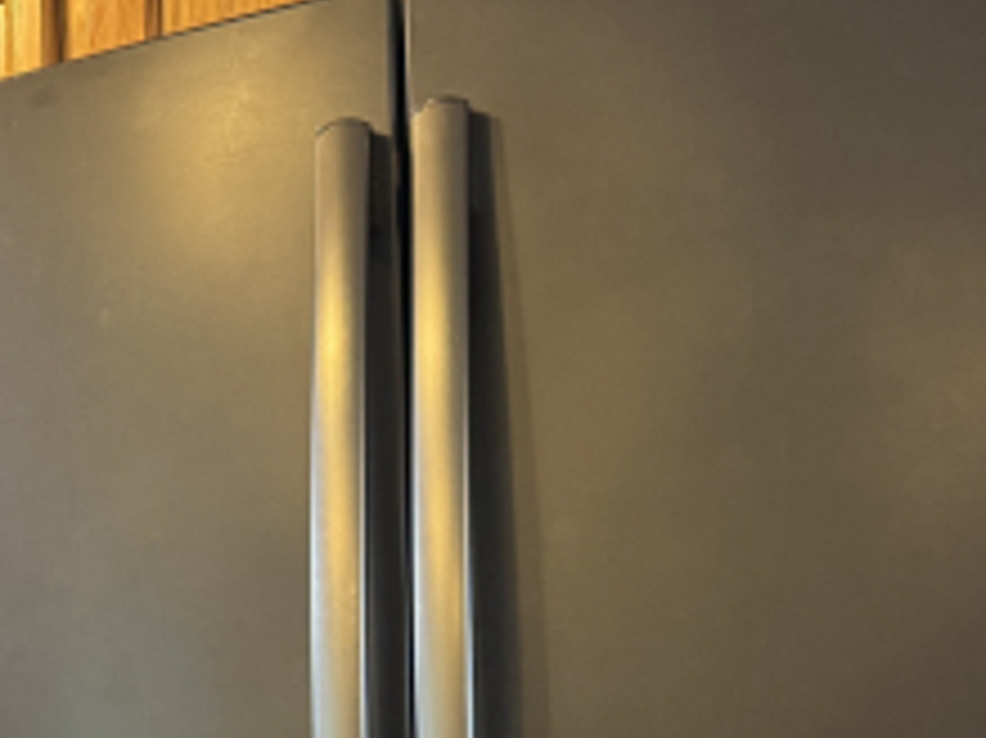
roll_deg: +2.2
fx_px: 2078
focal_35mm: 73
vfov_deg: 19.3
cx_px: -272
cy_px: 810
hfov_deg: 23.7
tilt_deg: -1.4
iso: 320
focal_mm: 6.76
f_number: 1.78
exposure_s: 1/60
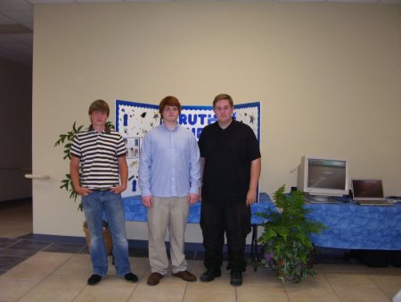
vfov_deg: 41.8
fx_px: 394
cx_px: 200
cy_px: 151
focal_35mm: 34
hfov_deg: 53.9
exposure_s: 1/60
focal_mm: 5.6
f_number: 2.7
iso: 80
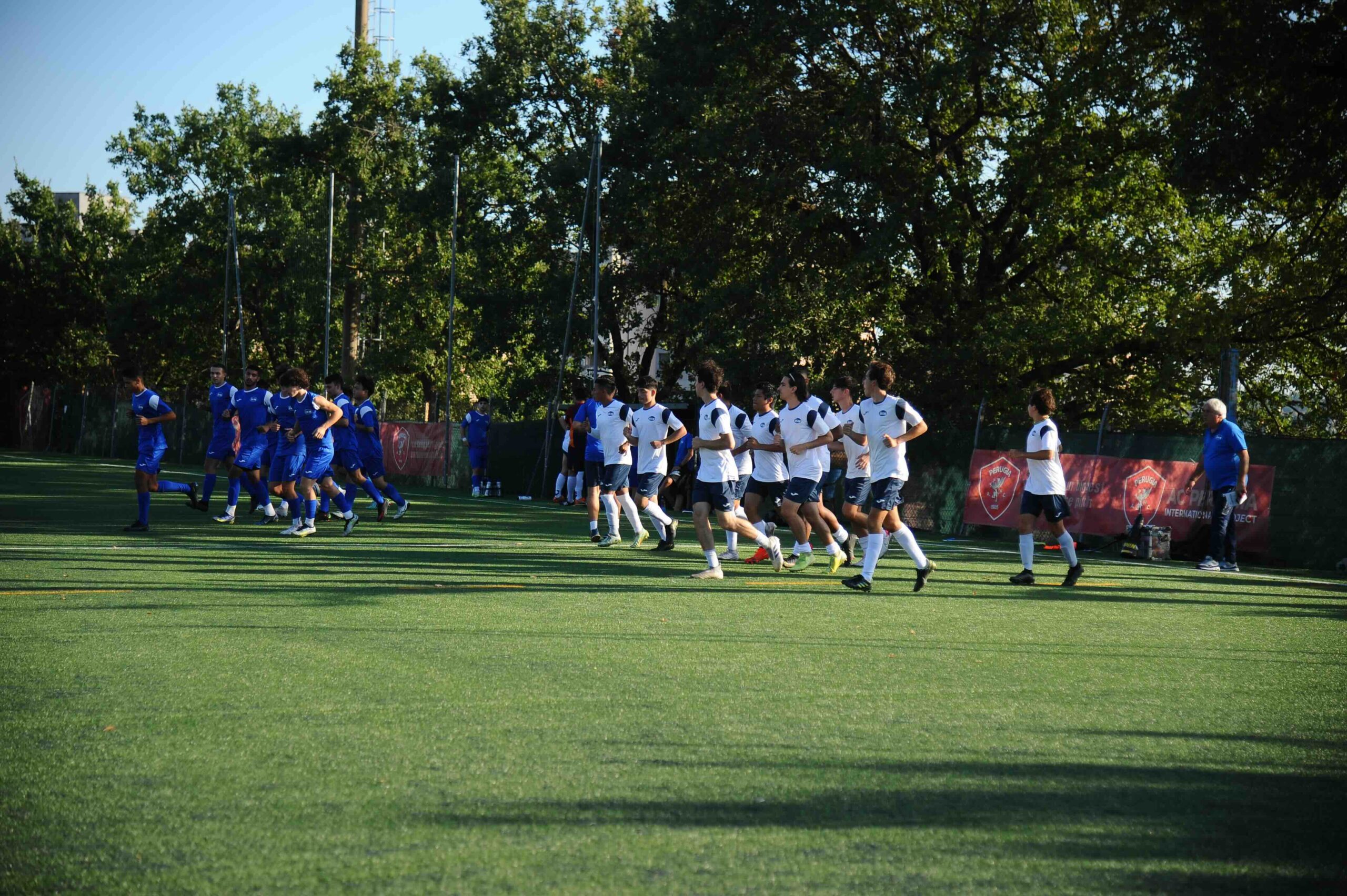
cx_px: 674
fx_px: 2804
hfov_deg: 27.0
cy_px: 448
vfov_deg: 18.2
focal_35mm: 75
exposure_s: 1/1000
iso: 250
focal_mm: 75
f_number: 4
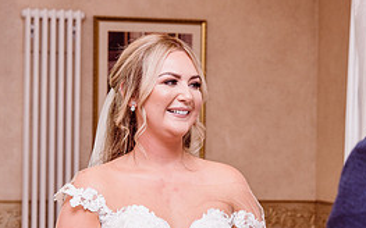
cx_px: 210
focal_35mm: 135
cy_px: 162
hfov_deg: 15.5
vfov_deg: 9.7
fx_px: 1346
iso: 400
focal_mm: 60
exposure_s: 1/100
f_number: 5.6
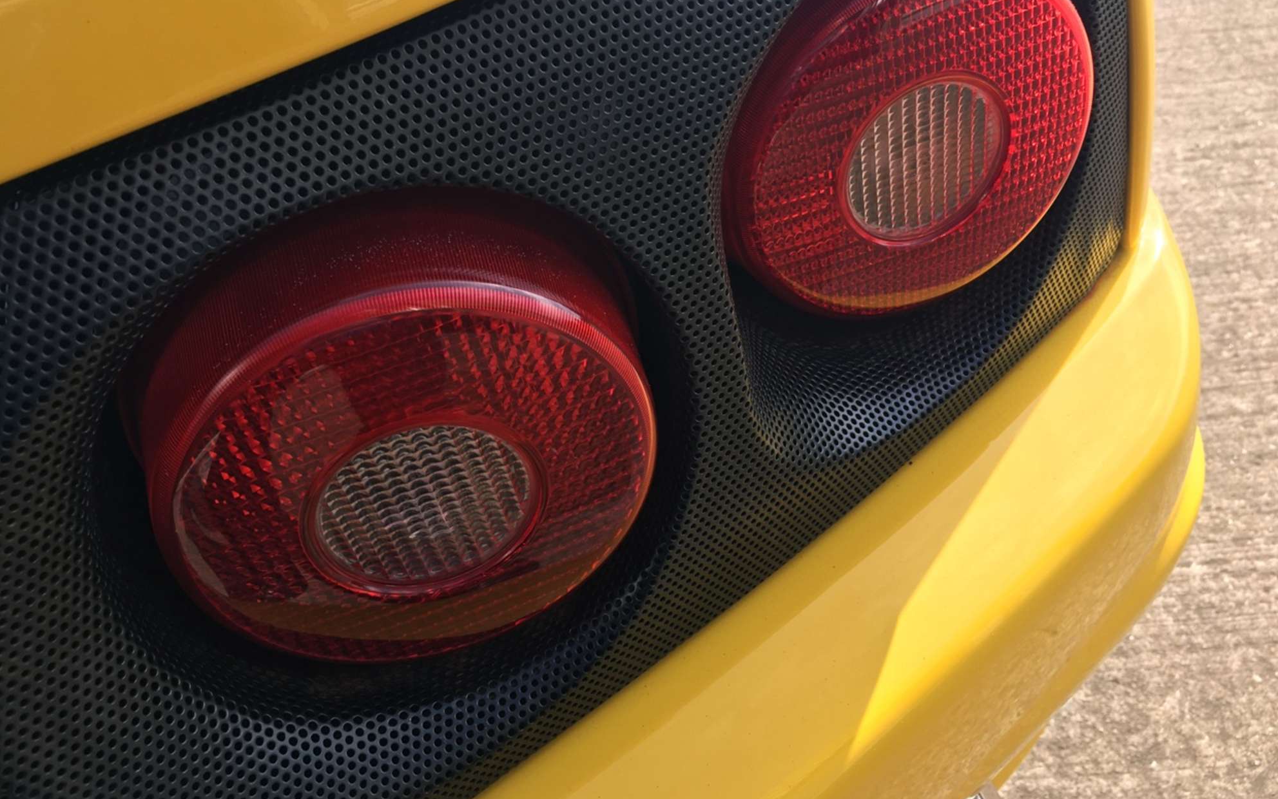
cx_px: 644
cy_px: 347
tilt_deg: -39.9
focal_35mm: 31
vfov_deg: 40.5
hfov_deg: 61.2
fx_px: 1080
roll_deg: +12.3
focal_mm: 4.15
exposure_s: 1/499
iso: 25
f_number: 2.2
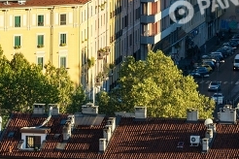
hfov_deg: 4.1
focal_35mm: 509
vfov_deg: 2.7
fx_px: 3379
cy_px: -79
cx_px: 146
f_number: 8
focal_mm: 125
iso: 200
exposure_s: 1/200
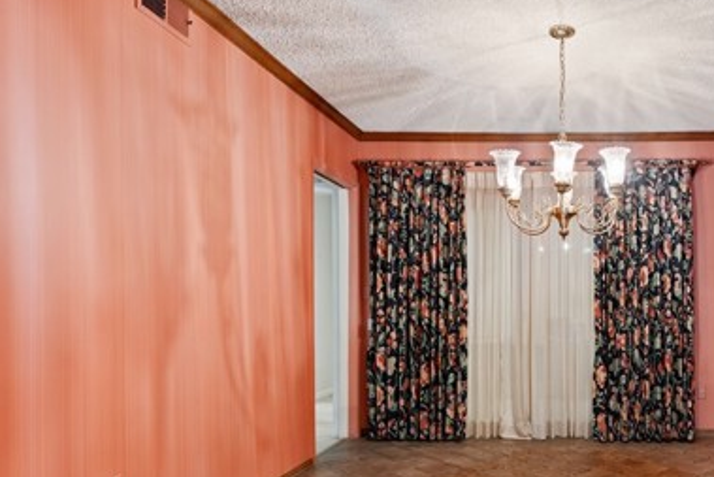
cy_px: 329
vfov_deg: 45.0
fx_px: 562
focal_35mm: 28
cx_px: 558
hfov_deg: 60.3
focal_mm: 16.8
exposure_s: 4
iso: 160
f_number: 8
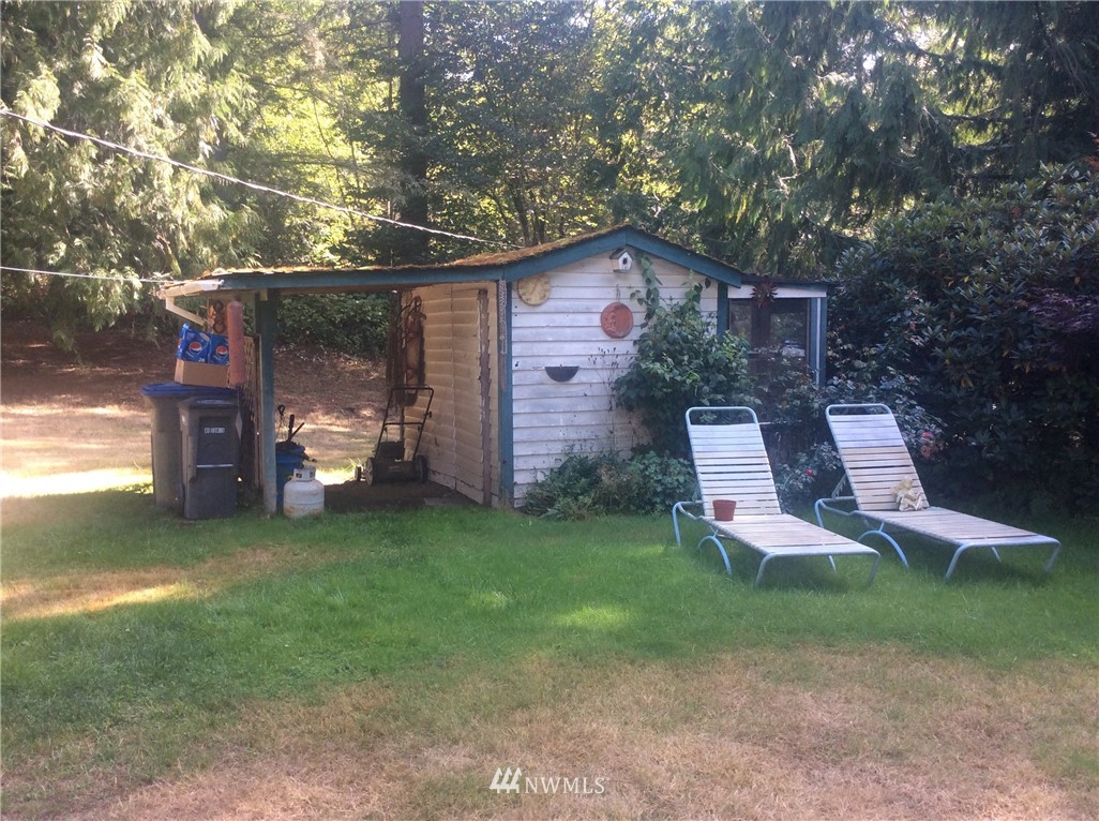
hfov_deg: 56.9
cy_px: 410
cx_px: 550
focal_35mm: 32
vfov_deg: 44.0
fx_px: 1014
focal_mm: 3.3
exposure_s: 1/120
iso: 40
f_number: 2.4
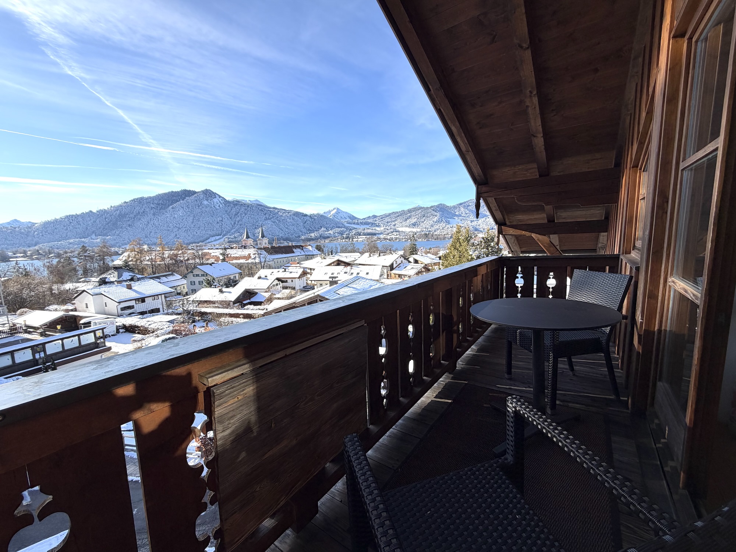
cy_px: 276
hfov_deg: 102.1
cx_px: 368
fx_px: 298
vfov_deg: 85.7
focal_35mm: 14
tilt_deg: -7.4
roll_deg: +2.3
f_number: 2.2
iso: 32
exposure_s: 1/770
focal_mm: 2.22
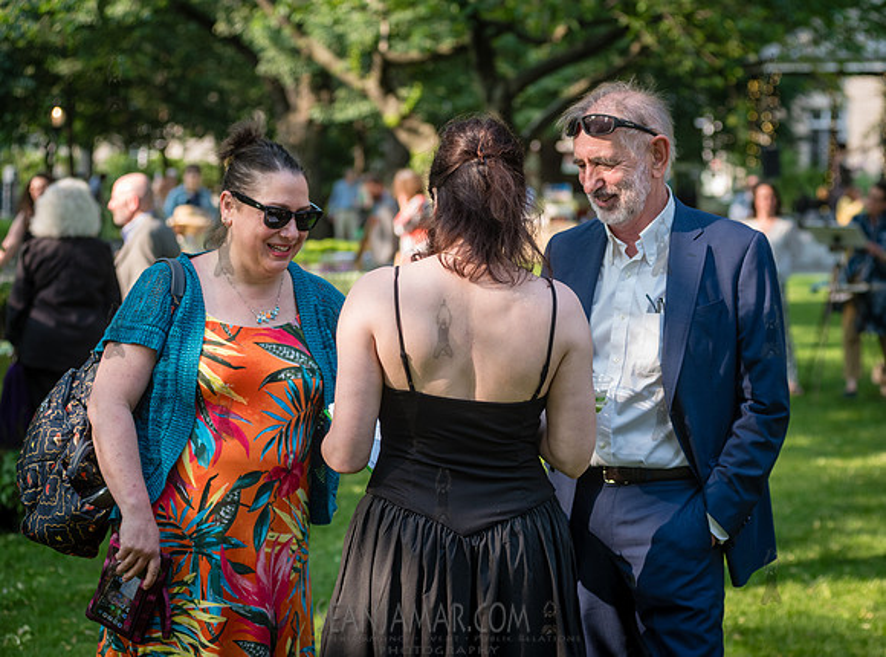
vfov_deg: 16.1
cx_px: 523
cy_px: 315
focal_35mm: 91
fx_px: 2327
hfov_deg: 21.5
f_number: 4
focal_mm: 80
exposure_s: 1/400
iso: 500
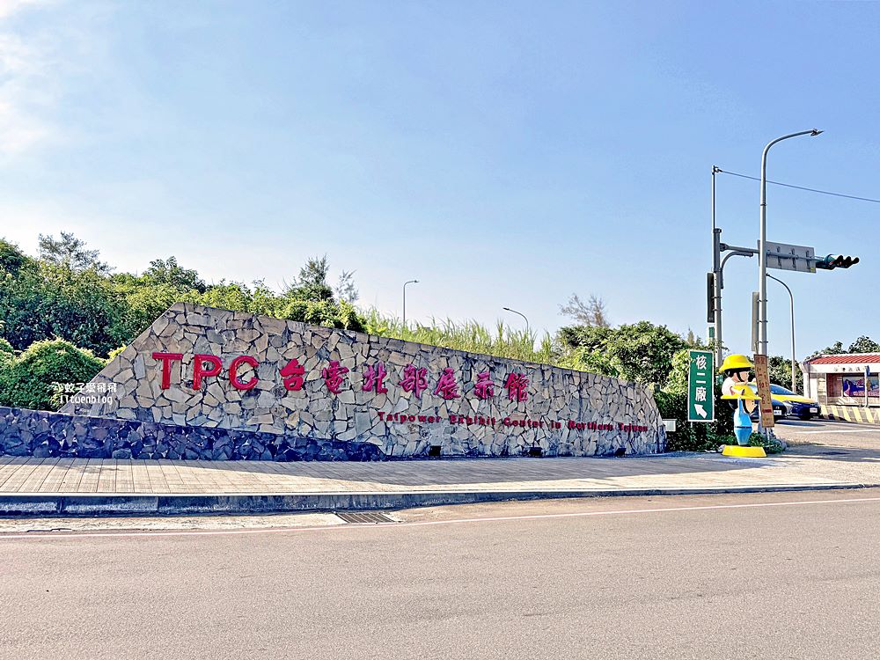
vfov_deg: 56.8
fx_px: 610
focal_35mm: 24
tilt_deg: +4.0
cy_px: 330
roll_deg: +1.5
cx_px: 440
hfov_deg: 71.6
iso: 80
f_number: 1.78
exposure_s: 1/7937
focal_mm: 6.76
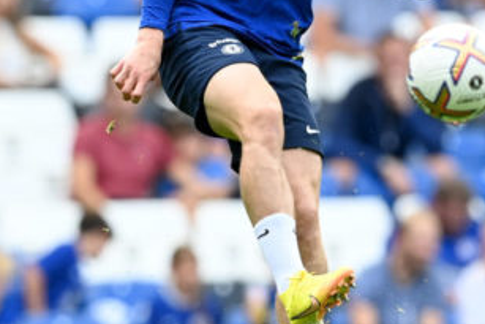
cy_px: 71
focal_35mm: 977
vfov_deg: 1.4
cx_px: 528
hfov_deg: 2.1
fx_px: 13168
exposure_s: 1/1250
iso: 800
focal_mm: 400
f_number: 3.5
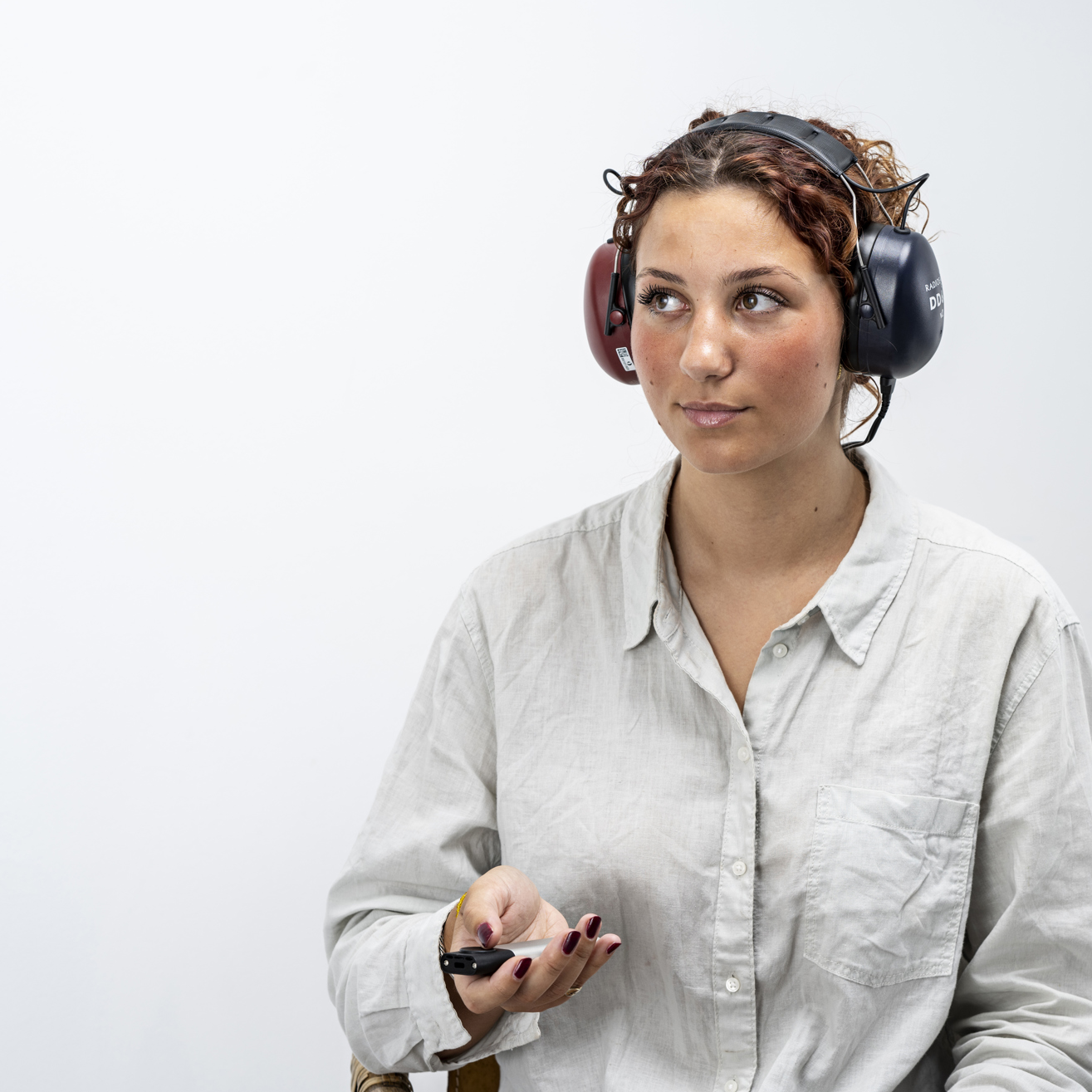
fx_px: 3890
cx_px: 784
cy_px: 544
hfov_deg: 15.9
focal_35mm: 109
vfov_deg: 16.0
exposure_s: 1/125
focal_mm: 85
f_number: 5.6
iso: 100
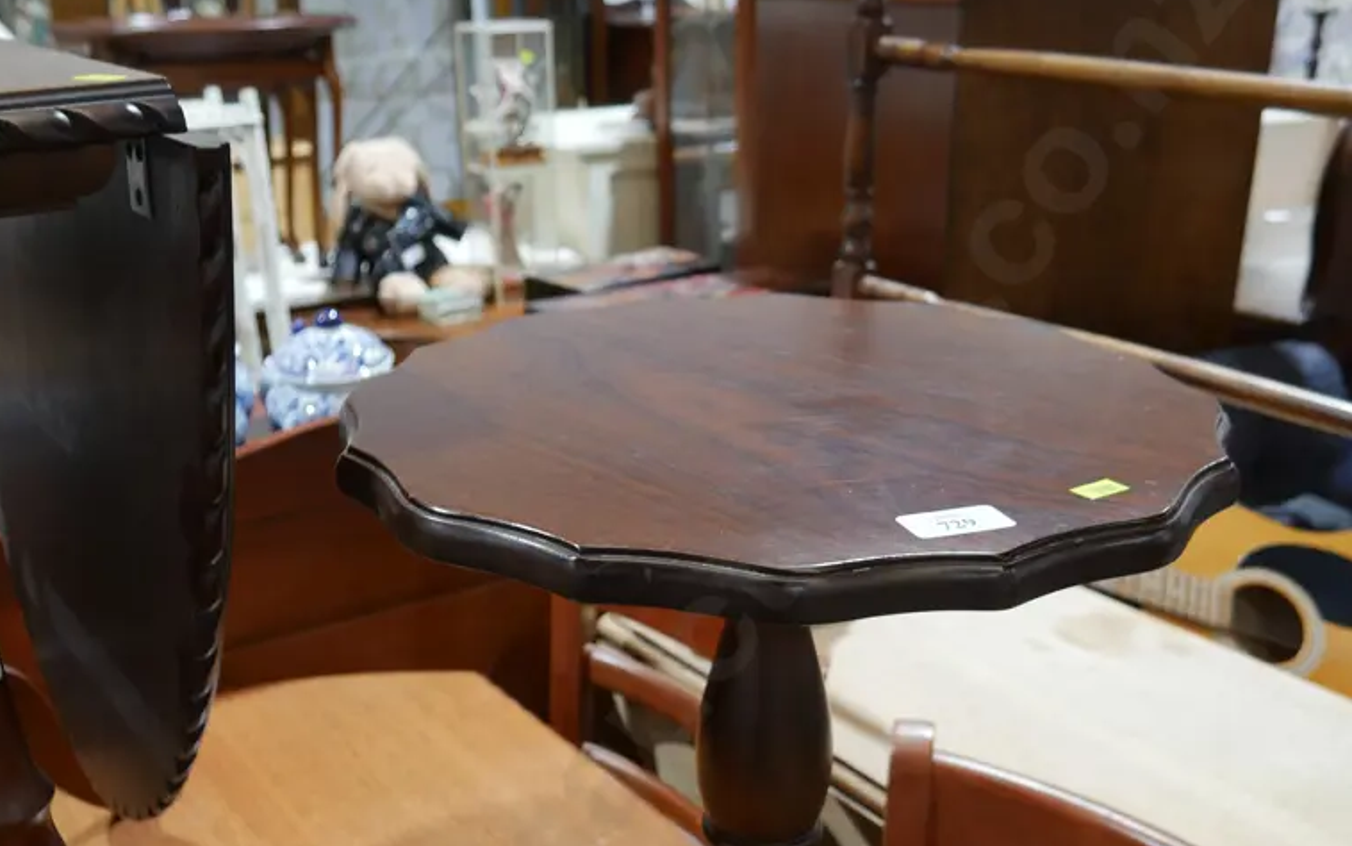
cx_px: 668
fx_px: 1585
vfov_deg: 29.1
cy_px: 698
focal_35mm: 43
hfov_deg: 46.2
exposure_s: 1/60
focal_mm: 15
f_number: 3.6
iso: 500
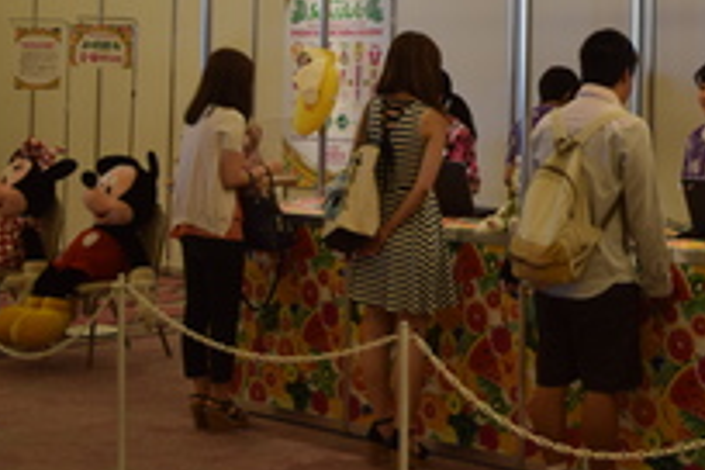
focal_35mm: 79
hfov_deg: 24.7
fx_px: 1547
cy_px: 31
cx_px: 667
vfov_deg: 17.0
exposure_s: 1/80
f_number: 4.5
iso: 400
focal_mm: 26
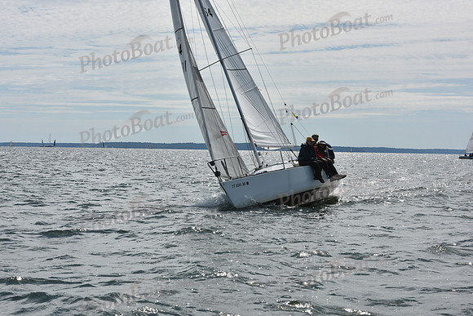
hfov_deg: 28.8
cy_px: 158
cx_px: 236
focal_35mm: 70
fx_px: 920
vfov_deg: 19.5
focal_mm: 70
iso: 320
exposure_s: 1/1000
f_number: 13
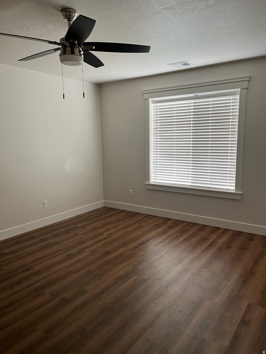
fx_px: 266
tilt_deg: -8.1
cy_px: 177
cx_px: 133
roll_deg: -0.1
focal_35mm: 26
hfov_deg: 53.1
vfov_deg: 67.3
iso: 80
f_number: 1.6
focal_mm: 5.1
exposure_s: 1/60
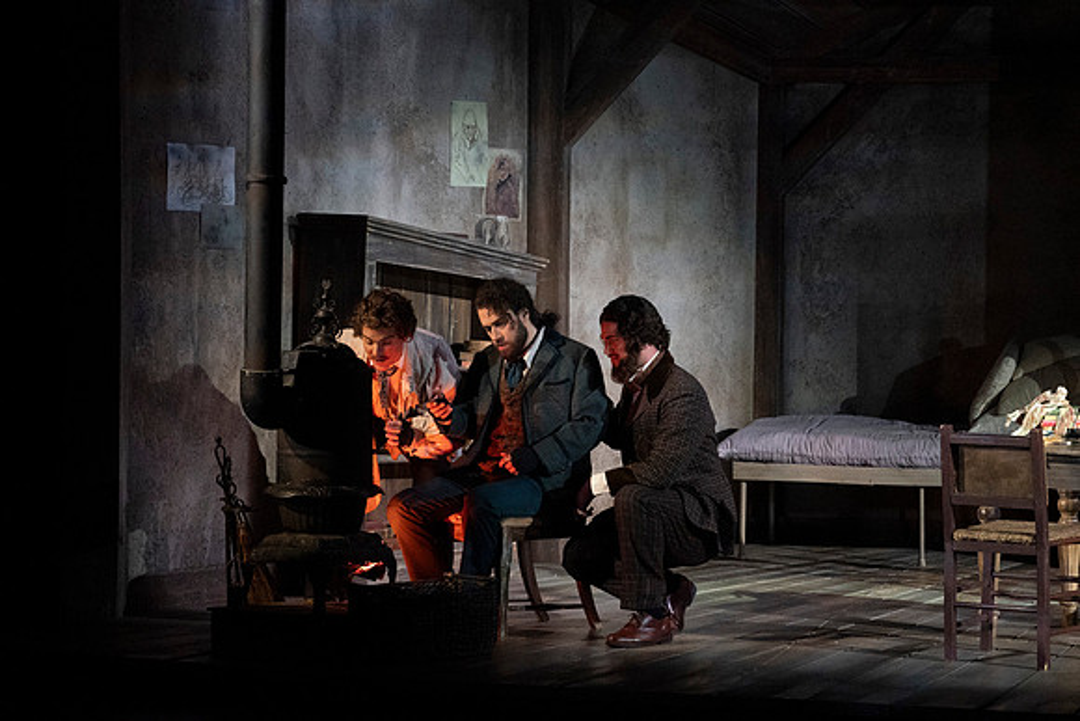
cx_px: 540
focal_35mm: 187
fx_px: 5611
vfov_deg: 7.3
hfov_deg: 11.0
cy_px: 360
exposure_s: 1/320
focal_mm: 187
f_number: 10
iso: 16000
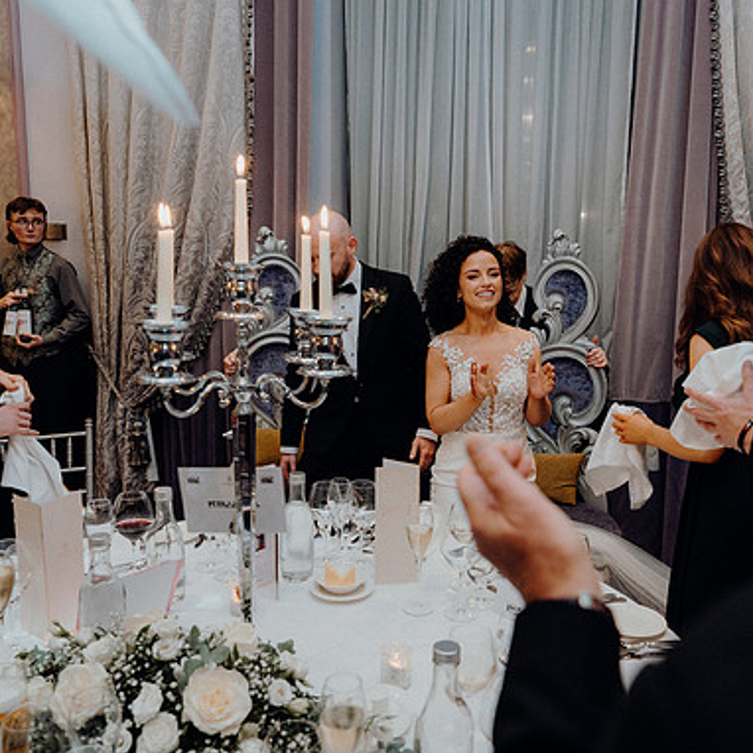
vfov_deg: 52.5
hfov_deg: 52.5
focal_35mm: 31
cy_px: 374
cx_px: 408
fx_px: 763
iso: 2500
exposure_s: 1/160
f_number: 3.5
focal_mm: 24
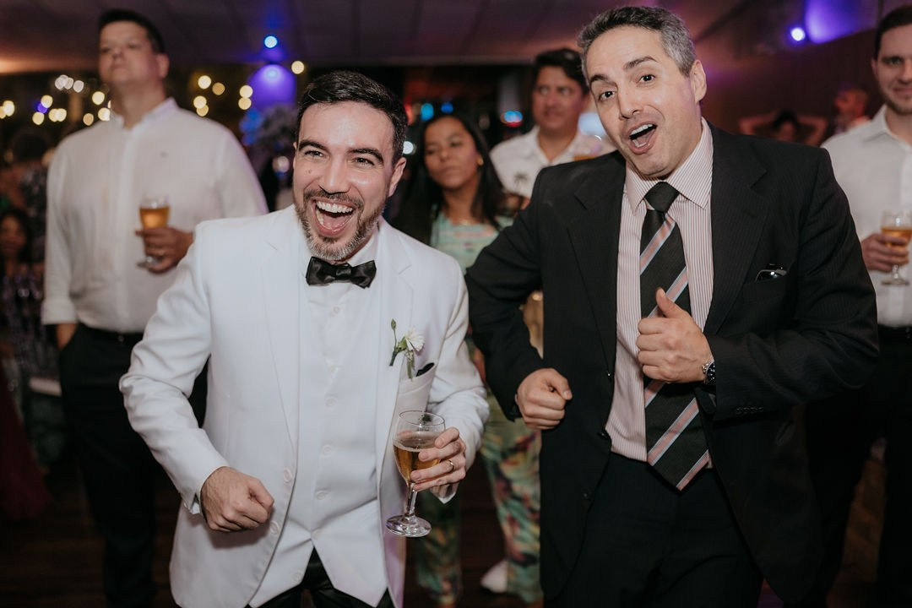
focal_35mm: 35
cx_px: 456
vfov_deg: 37.9
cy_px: 304
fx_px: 887
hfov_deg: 54.4
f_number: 2
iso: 1600
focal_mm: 35
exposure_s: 1/160
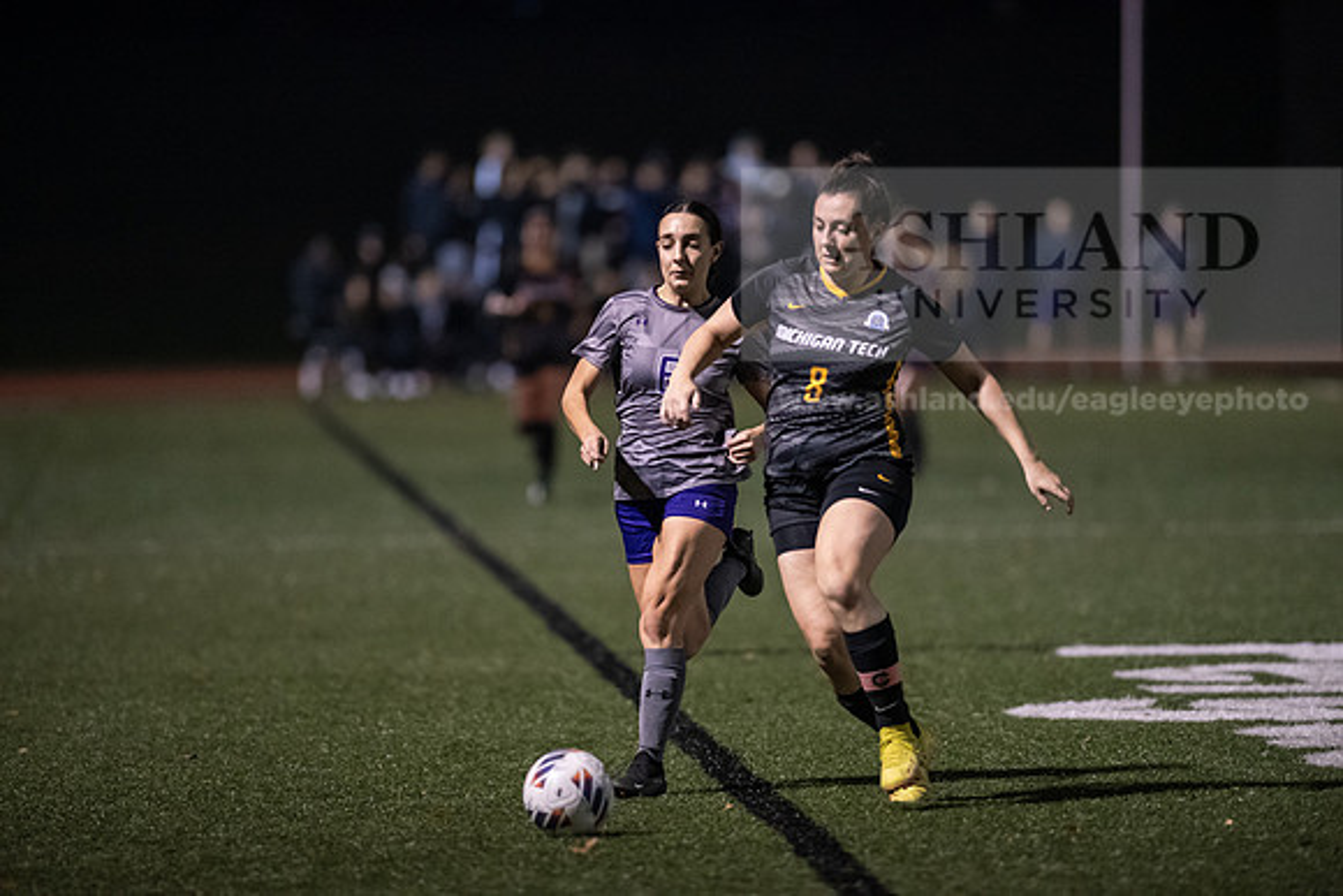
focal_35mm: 300
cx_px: 672
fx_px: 11194
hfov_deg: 6.9
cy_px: 448
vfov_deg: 4.6
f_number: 2.8
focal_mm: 300
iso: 8000
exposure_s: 1/1000
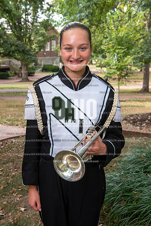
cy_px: 113
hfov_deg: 27.0
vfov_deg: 39.6
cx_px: 76
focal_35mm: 50
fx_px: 315
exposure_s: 1/100
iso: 500
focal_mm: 50
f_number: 8
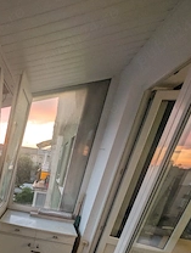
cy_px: 240
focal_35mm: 23
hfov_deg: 50.4
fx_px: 169
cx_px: 10
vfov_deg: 59.4
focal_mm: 2.02
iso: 103
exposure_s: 1/60.2
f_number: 1.7
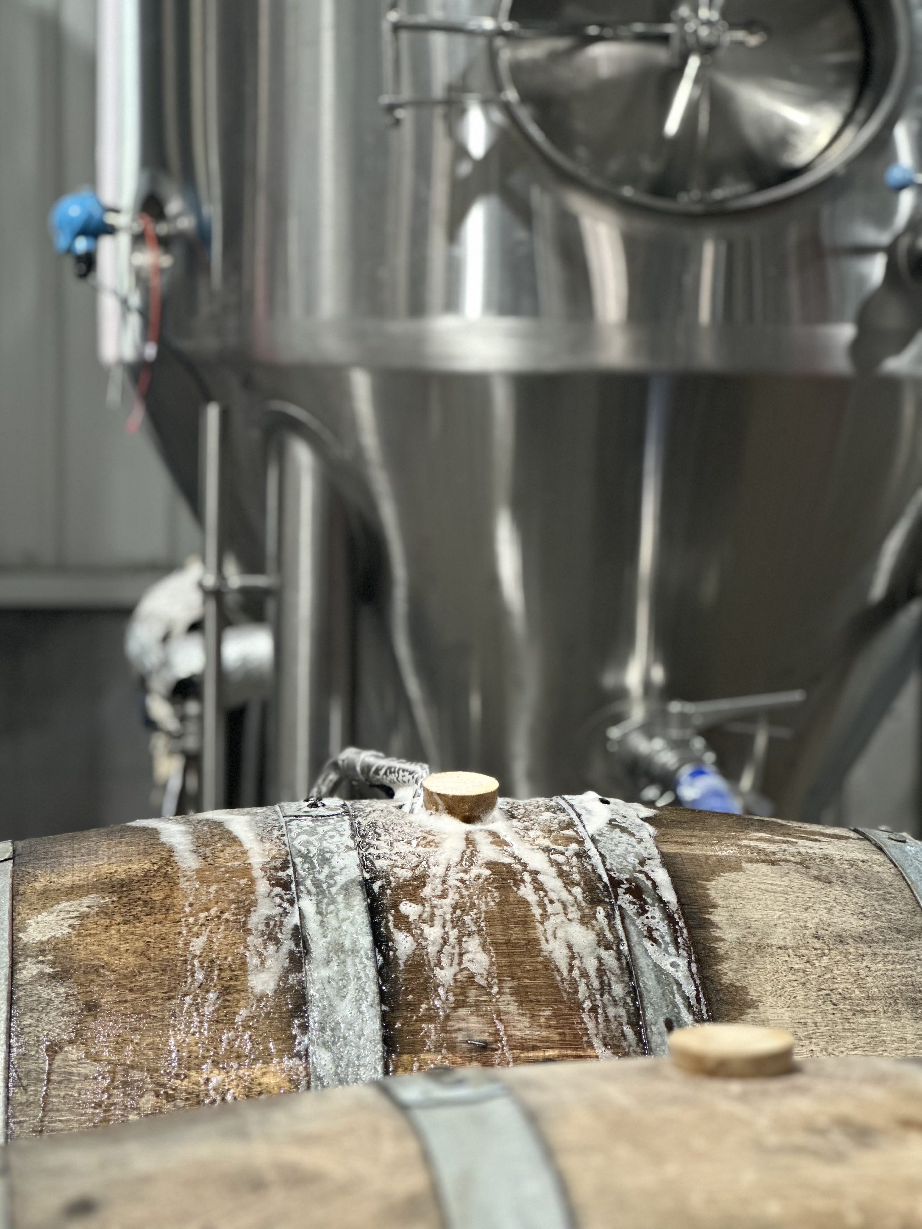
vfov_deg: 25.3
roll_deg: -1.6
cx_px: 461
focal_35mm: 77
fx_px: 2735
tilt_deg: -3.6
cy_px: 614
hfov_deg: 19.1
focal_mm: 9
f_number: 2.8
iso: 320
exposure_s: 1/33
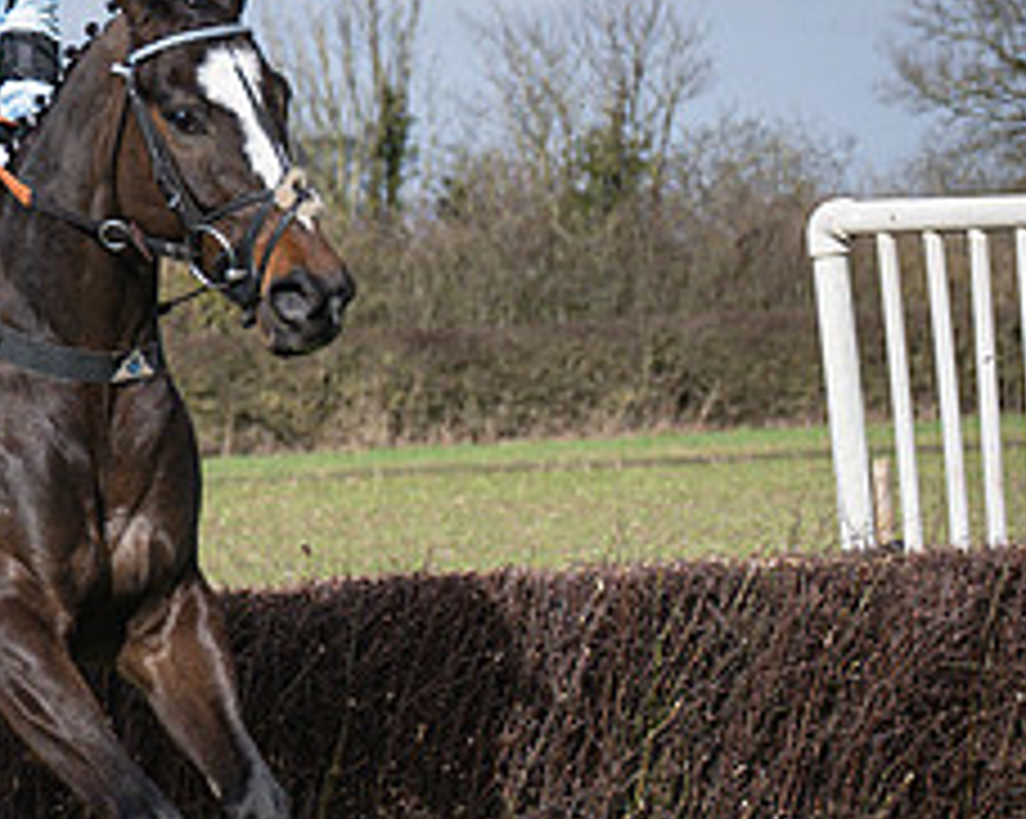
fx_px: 10740
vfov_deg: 4.4
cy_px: 572
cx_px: 1191
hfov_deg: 5.4
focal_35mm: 354
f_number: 4
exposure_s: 1/5000
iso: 400
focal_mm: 70
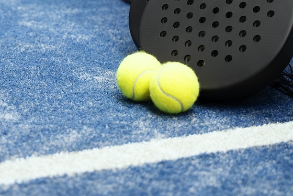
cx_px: 143
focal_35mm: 96
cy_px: -118
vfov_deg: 13.3
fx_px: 782
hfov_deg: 21.2
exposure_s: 1/400
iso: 400
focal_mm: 42
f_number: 2.8
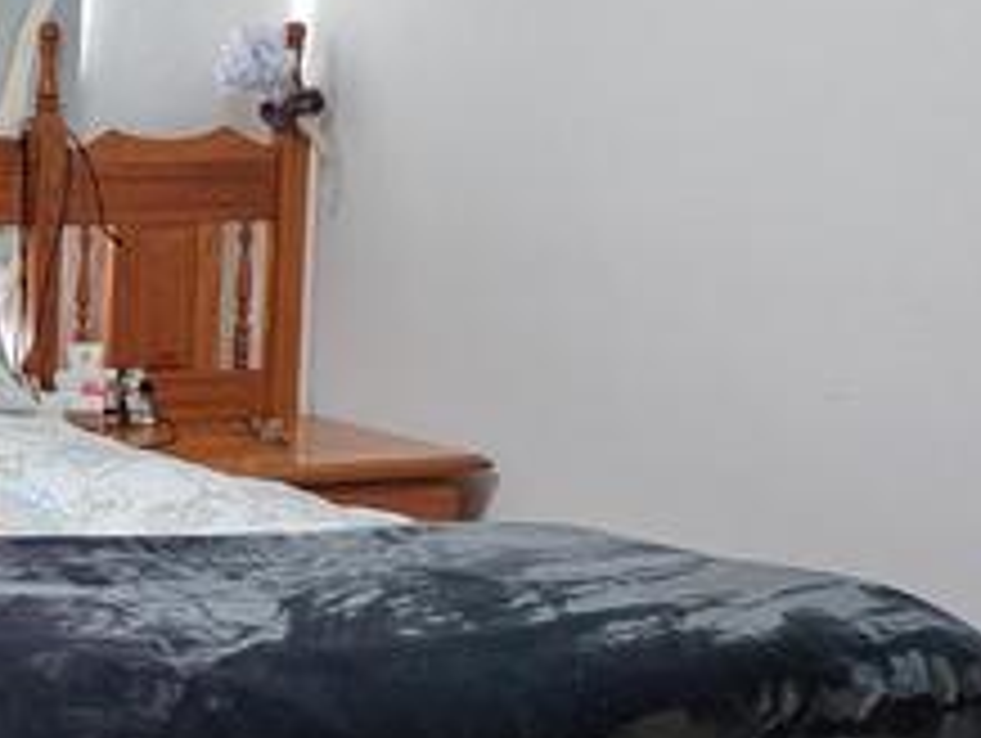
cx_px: -436
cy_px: 387
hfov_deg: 19.7
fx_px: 2497
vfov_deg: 16.8
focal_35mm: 88
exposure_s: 1/33.3
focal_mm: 5.25
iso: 769
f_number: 1.75
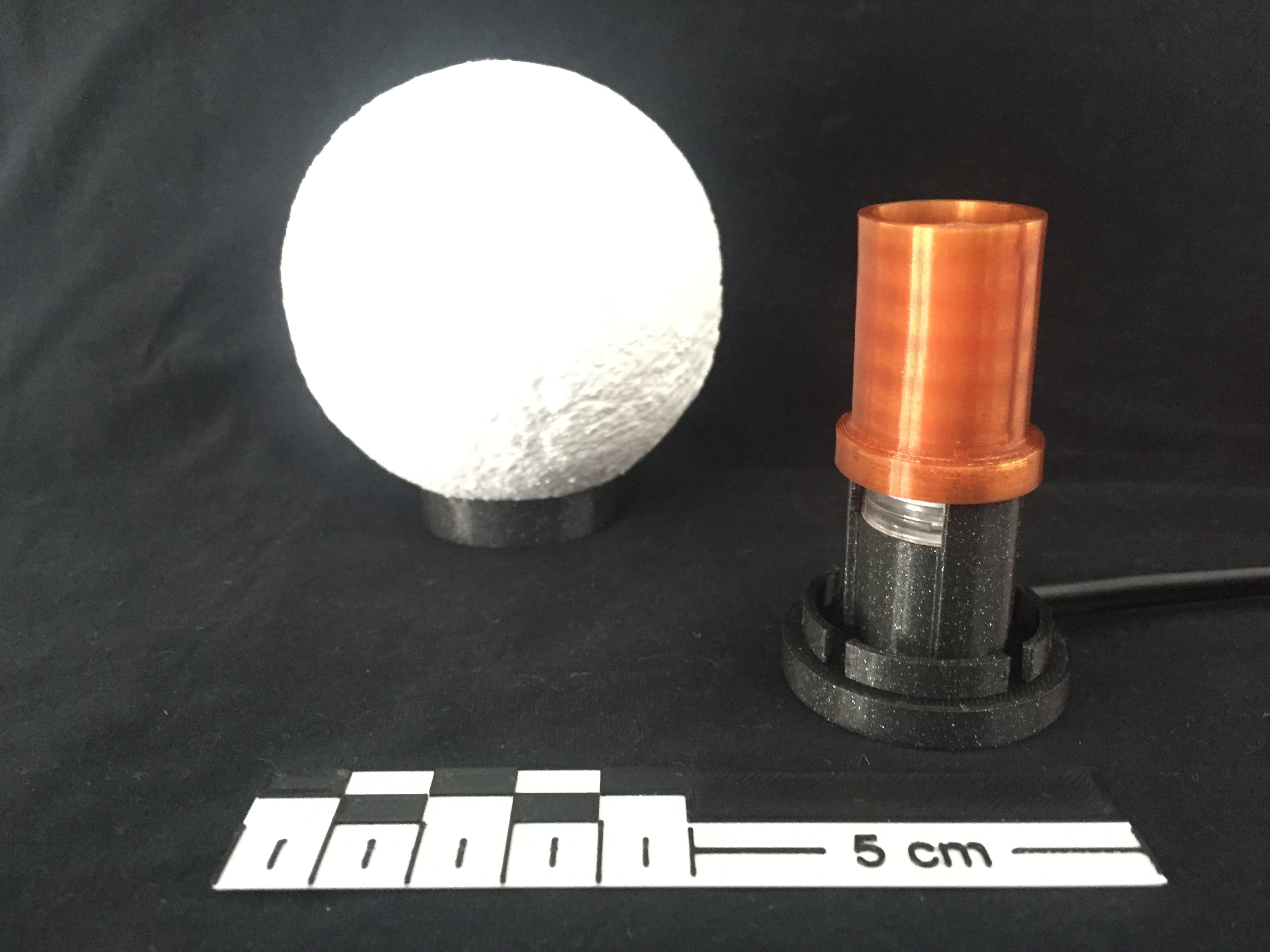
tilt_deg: -17.6
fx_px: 1064
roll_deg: +0.4
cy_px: 476
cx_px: 635
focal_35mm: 29
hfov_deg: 61.7
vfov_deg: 48.2
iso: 800
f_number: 2.2
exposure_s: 1/17
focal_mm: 4.15
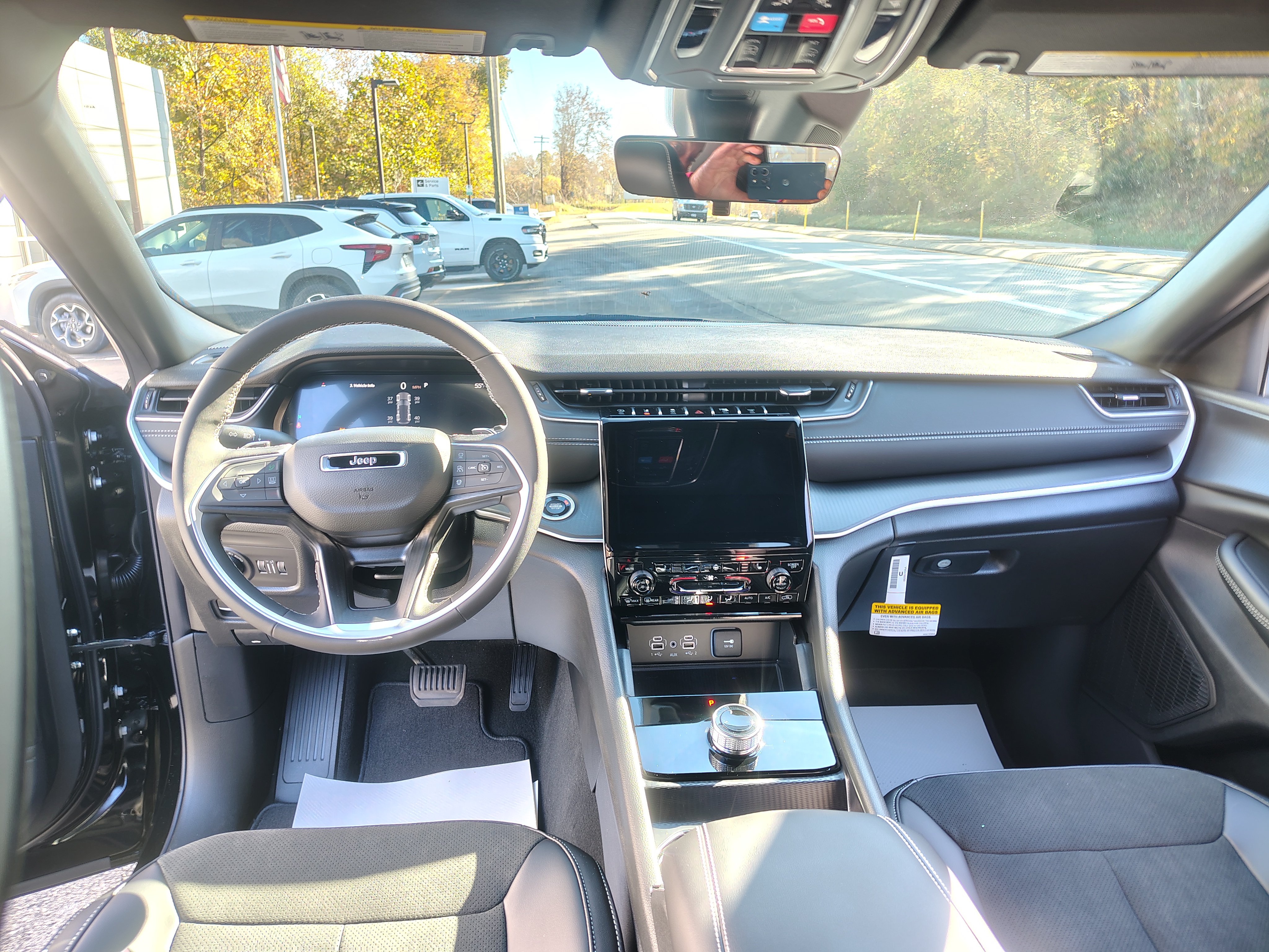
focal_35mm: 24
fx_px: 880
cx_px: 634
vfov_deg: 56.8
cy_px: 476
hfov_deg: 71.6
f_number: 1.8
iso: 100
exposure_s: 1/12.5
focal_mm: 5.56
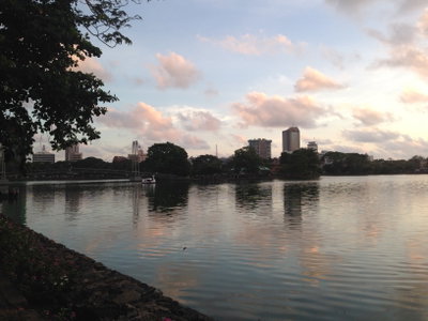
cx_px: 214
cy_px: 160
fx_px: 408
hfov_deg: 55.4
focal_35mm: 33
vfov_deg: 42.9
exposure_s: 1/243
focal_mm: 4.12
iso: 50
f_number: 2.4
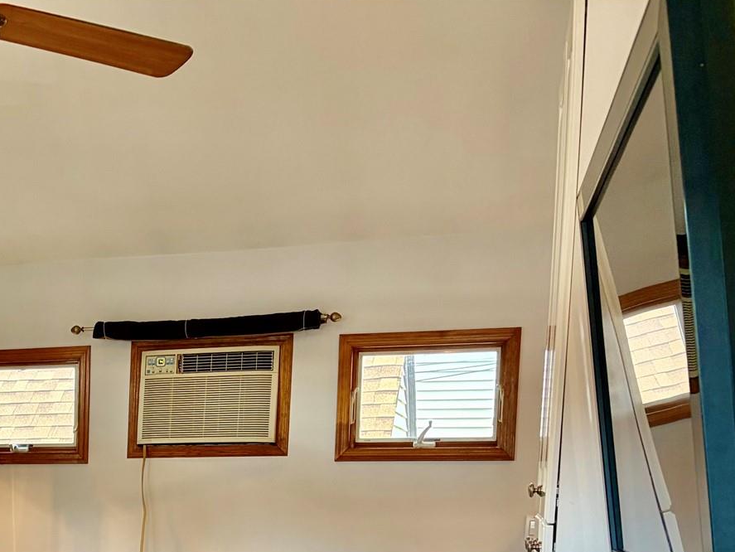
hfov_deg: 29.7
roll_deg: +0.0
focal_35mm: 60
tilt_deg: -5.8
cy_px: 631
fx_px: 1274
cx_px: -21
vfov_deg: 22.8
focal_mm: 5.96
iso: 160
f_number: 1.6
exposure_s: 1/60
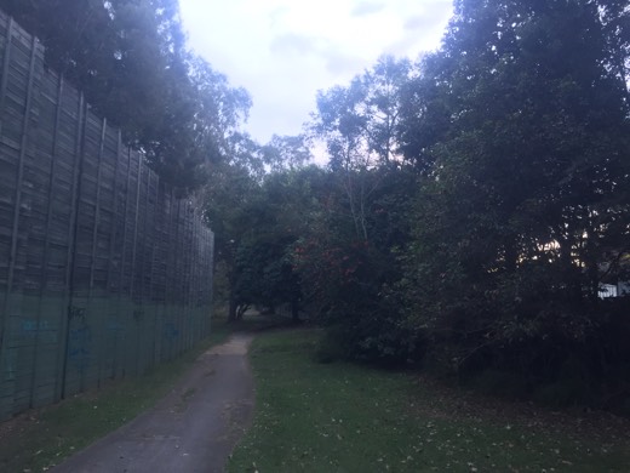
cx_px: 315
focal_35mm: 29
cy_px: 236
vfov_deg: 48.2
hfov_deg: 61.7
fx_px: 528
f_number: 2.2
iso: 160
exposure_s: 1/30
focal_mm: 4.15
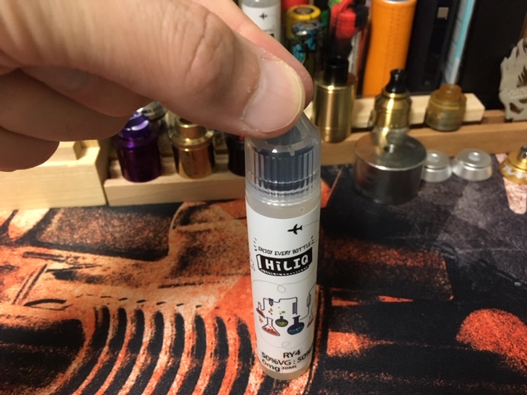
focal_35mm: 29
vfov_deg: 48.2
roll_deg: -0.8
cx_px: 264
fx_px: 442
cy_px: 198
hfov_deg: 61.7
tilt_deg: -39.9
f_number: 2.2
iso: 200
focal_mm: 4.15
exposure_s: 1/17
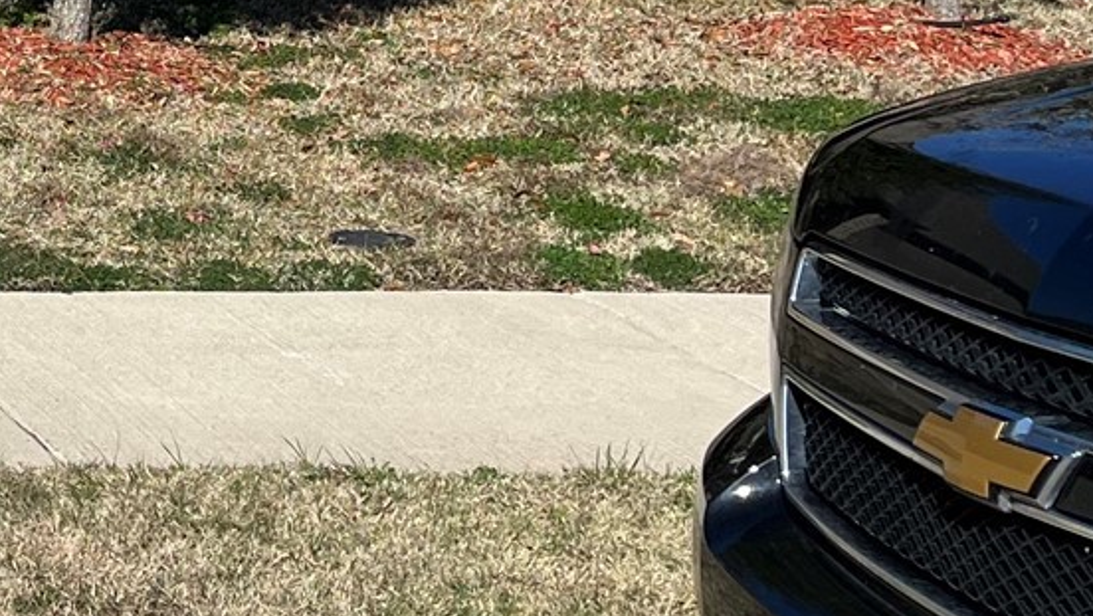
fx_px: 3044
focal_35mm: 105
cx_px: -701
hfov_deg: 17.5
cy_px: -81
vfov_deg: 11.4
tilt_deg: -4.6
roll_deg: -0.7
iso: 50
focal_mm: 5.1
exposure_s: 1/4854
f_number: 1.6
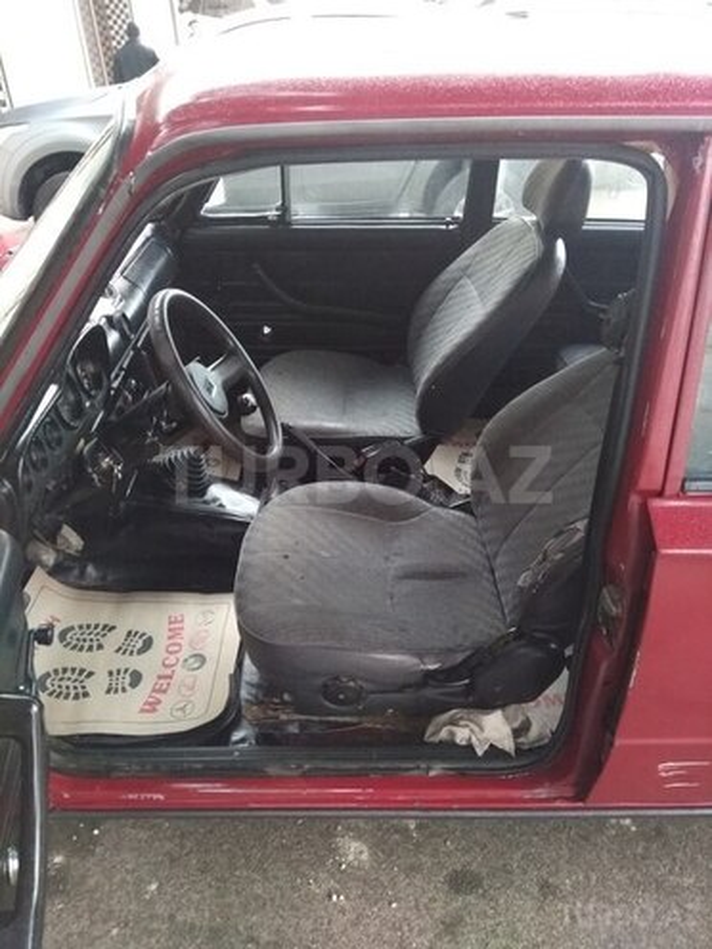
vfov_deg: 79.0
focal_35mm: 21
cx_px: 356
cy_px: 474
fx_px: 576
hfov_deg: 63.4
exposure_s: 1/50
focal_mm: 3.57
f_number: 2
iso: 725
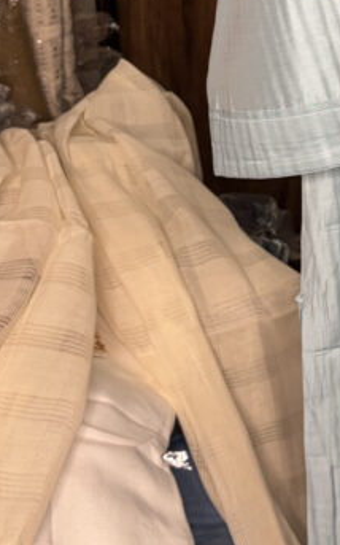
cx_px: 450
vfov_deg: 26.8
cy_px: 82
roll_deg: -1.8
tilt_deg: -18.3
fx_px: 1113
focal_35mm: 75
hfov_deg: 16.4
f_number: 1.6
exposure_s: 1/100
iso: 125
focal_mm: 5.96
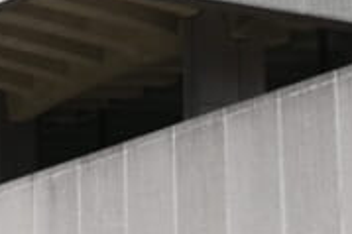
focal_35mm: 222
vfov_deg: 6.1
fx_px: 2171
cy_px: -190
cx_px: 529
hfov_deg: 9.0
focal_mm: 26.5
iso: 100
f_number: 7.1
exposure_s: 1/400
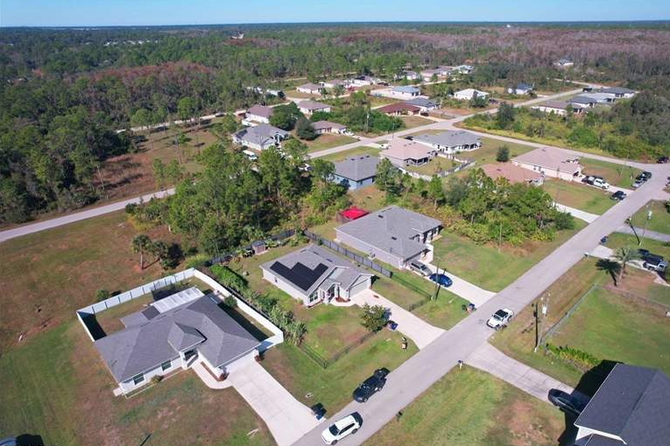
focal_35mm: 23
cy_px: 229
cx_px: 349
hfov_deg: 76.1
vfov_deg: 55.1
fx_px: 428
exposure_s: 1/1000
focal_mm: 8.38
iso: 130
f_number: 2.8
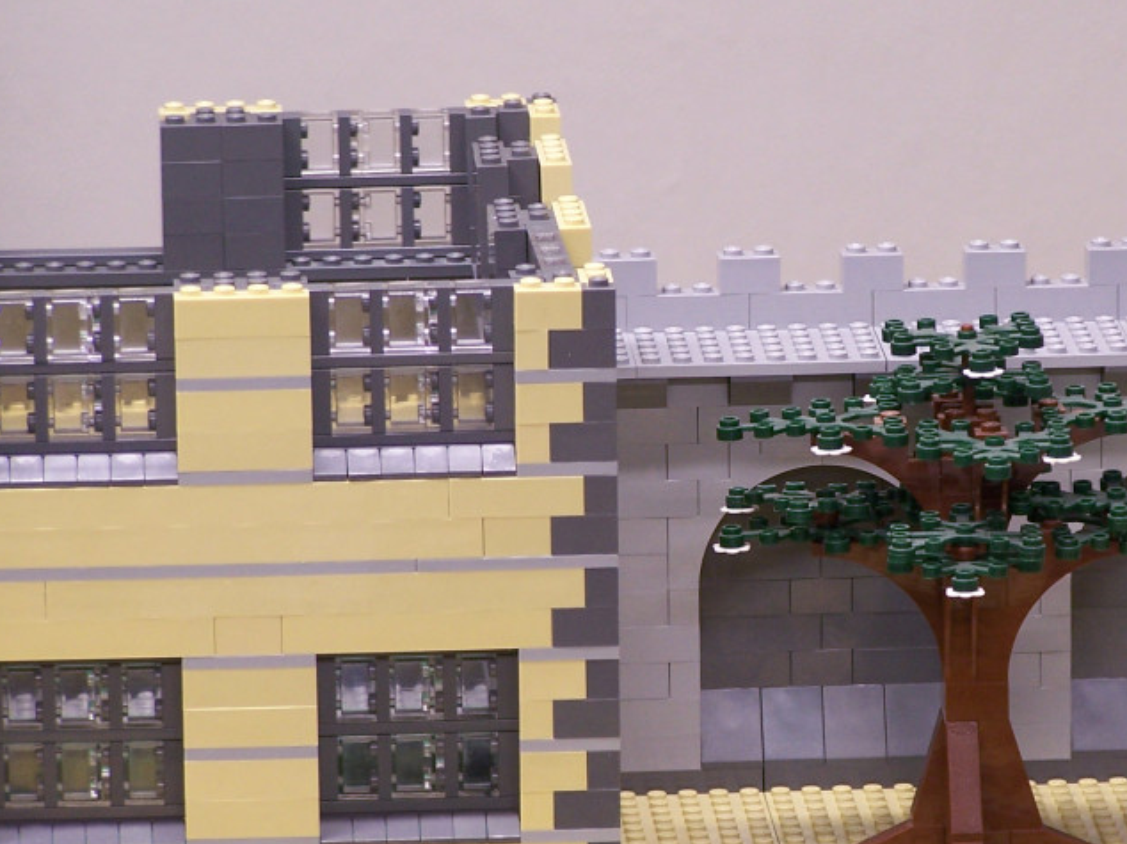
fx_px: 8885
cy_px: 450
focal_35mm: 273
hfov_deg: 7.2
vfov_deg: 5.4
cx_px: 901
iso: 80
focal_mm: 28
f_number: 3.2
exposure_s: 1/6
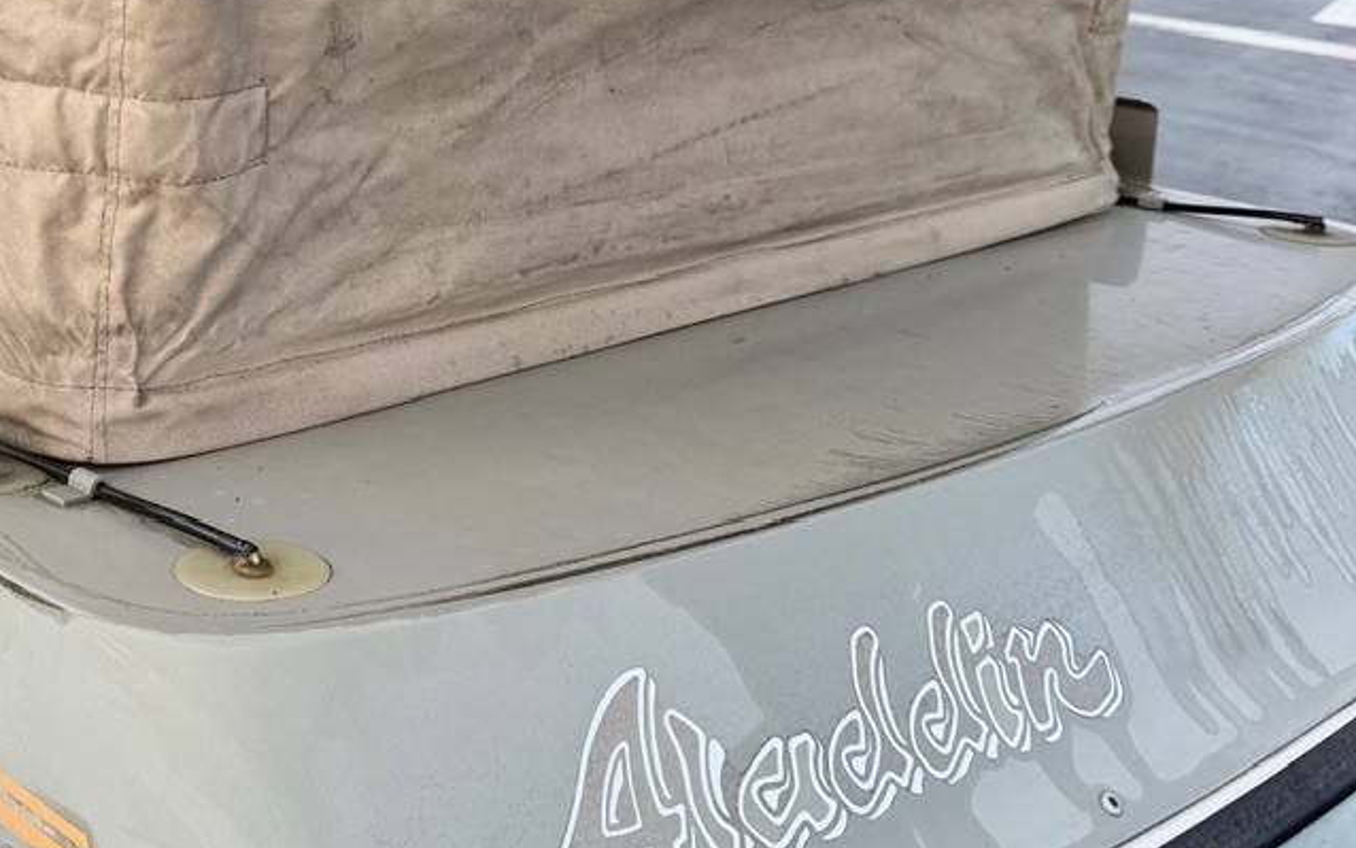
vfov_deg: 25.1
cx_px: 200
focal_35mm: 51
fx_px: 1885
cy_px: 208
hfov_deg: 37.6
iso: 80
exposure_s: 1/1271
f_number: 1.78
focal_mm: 6.76
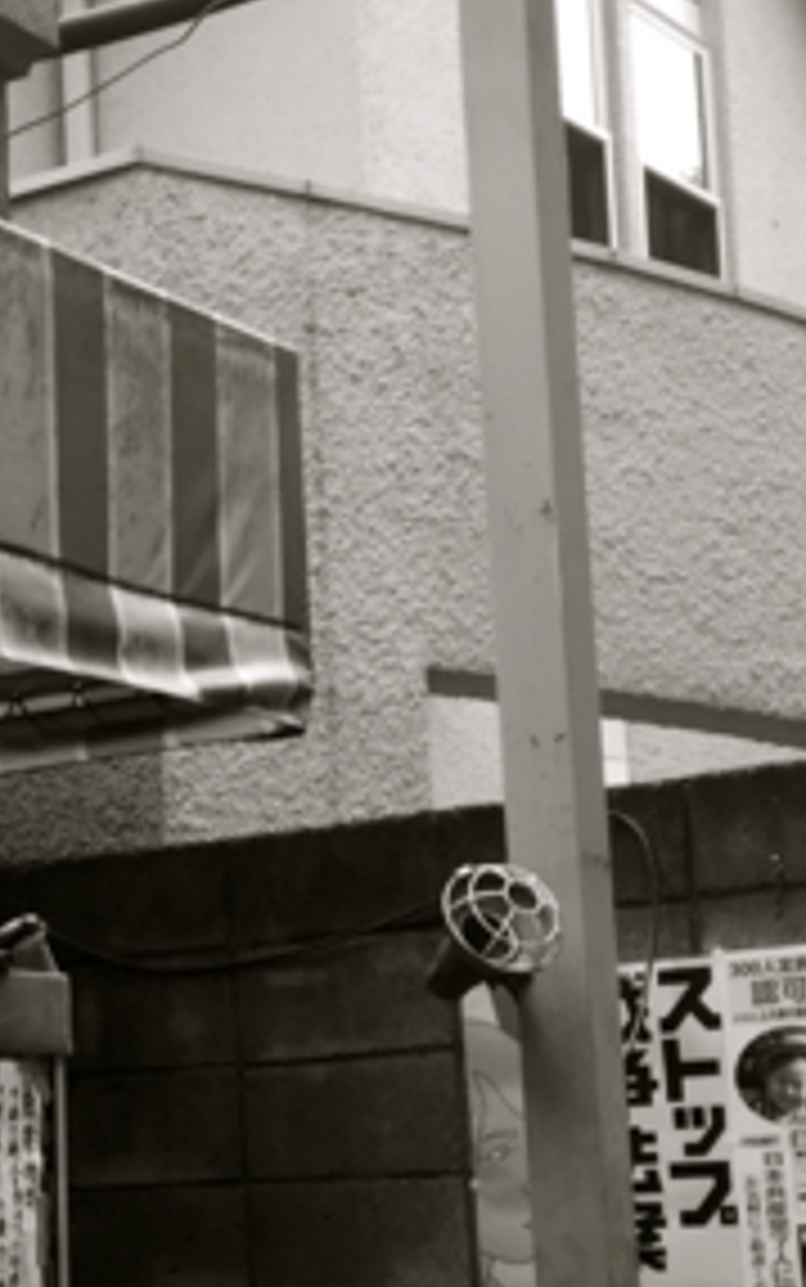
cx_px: -437
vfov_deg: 23.9
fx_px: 3020
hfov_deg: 14.1
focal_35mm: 86
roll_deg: +1.6
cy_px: 922
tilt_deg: +7.2
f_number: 2.2
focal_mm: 4.15
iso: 32
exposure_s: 1/60
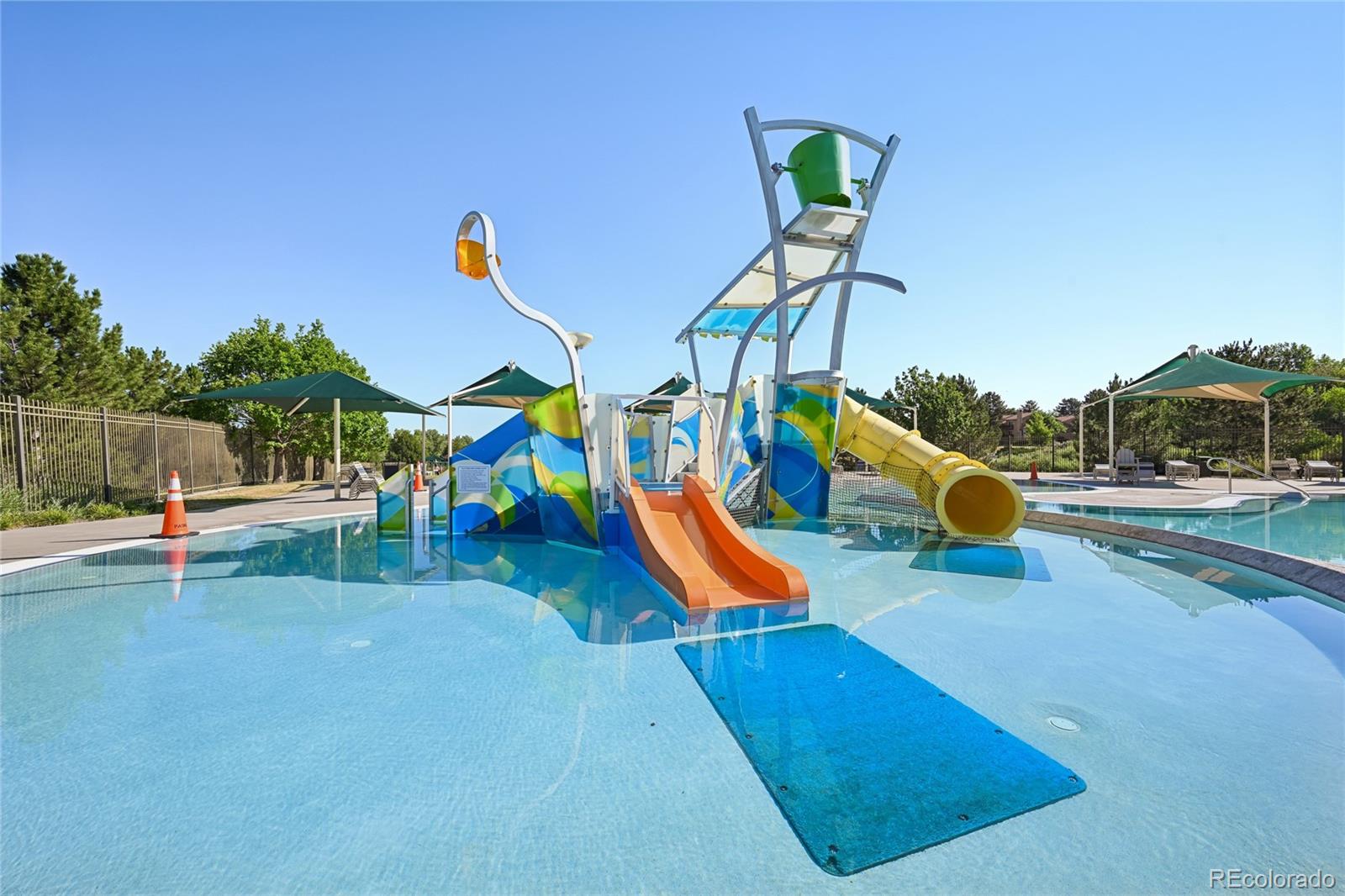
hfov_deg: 104.3
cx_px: 672
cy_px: 448
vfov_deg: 81.2
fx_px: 523
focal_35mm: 14
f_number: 10
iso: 64
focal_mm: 14
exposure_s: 1/100
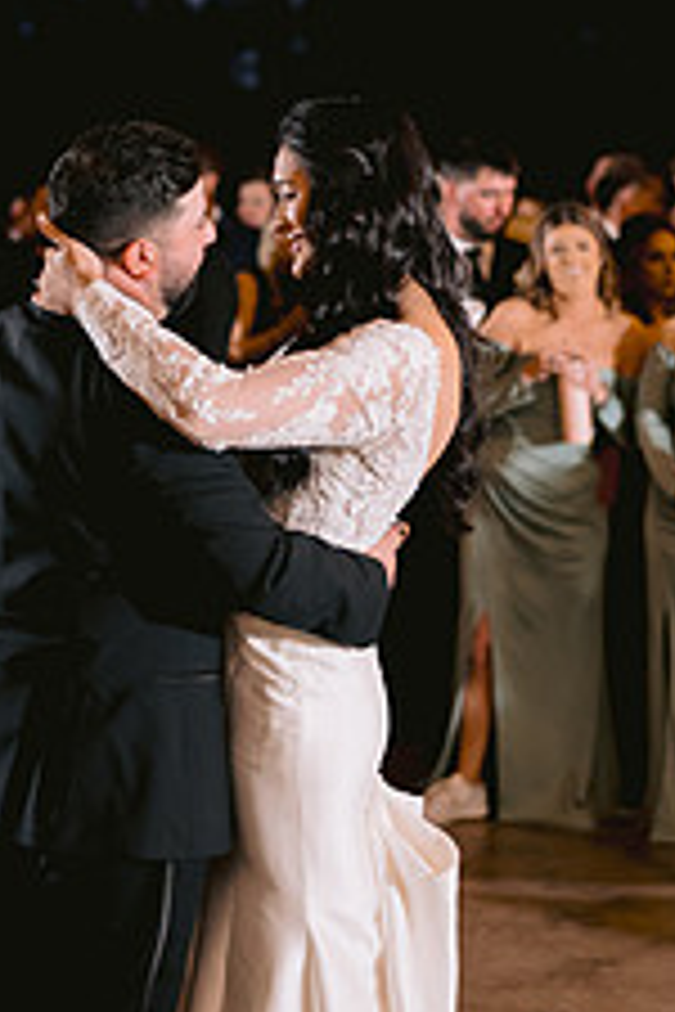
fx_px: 2812
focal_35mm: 100
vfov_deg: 20.4
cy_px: 351
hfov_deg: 13.7
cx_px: 364
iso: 800
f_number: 2
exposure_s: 1/125
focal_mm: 50
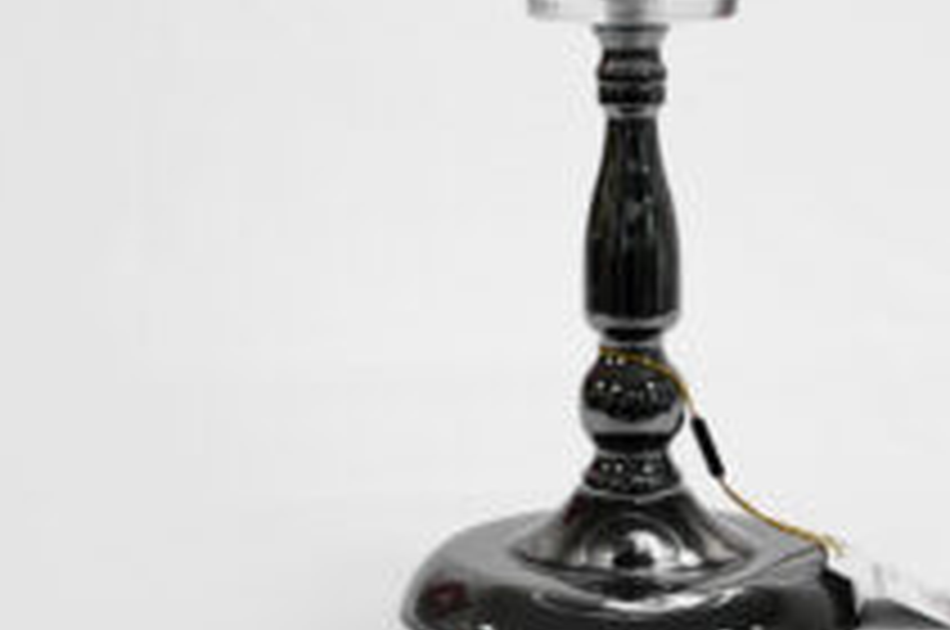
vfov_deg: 9.5
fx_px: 3768
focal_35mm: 143
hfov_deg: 14.4
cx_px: 594
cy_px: 128
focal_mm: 70
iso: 3200
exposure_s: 1/100
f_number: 11
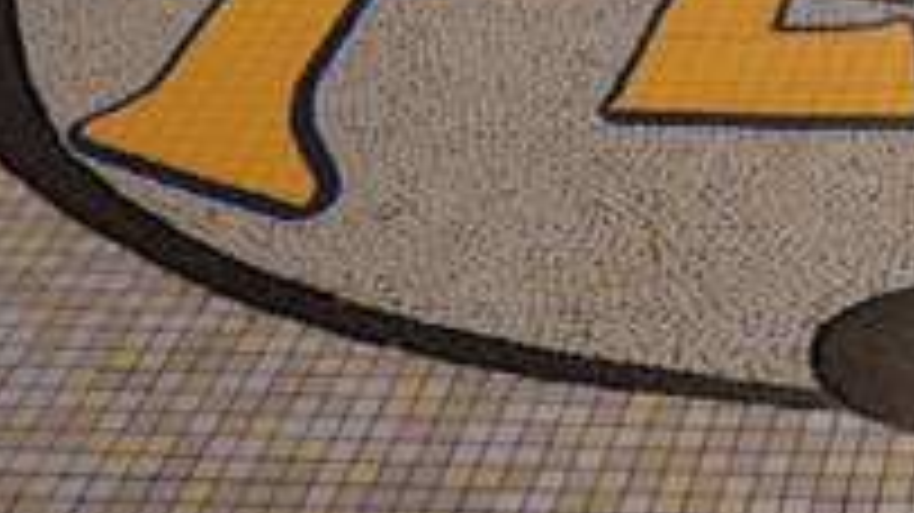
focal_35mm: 103
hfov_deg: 18.7
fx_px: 2495
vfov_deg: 10.0
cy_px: -801
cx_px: 1315
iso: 800
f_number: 3.5
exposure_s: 1/60
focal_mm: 12
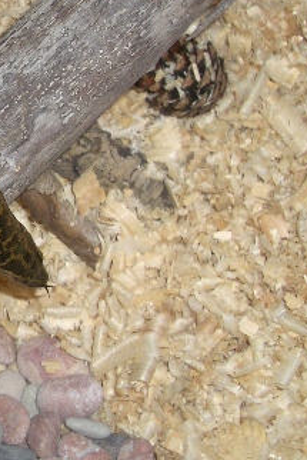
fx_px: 1354
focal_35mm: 106
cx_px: -210
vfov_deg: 19.2
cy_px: 123
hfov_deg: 12.1
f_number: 2.8
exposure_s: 1/60
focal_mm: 6.8
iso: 100
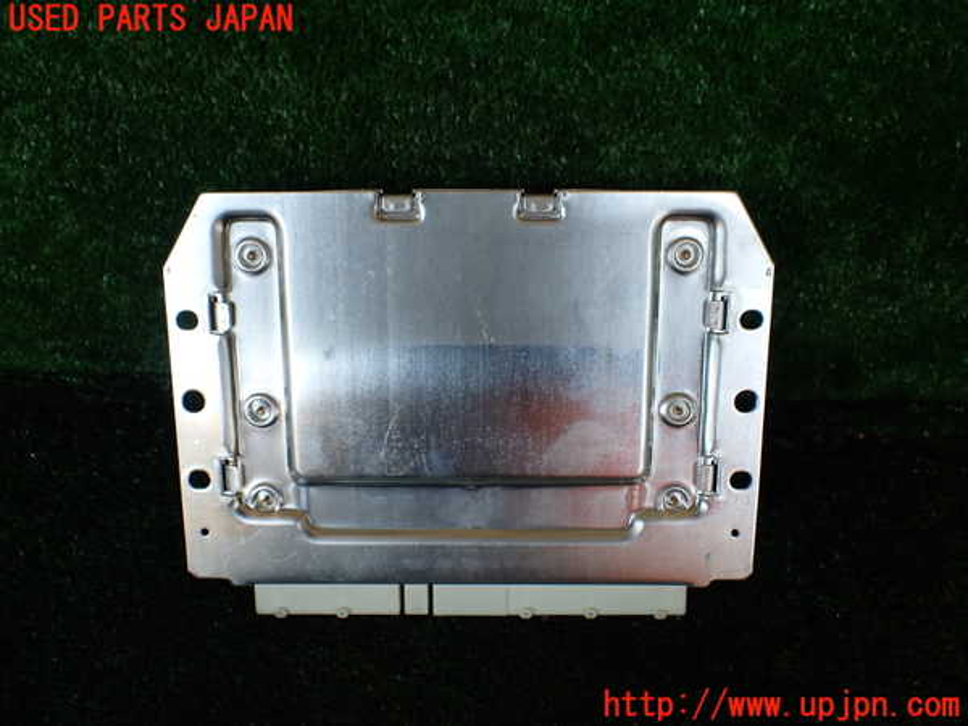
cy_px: 363
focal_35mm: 30
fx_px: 839
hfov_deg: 60.0
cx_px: 484
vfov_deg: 46.8
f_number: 2.3
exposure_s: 1/200
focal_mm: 5.4
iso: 100
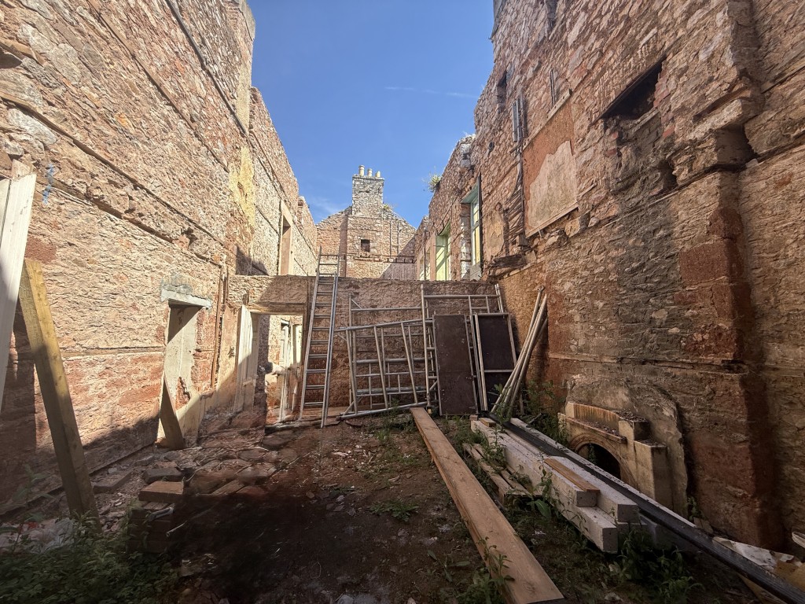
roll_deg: -1.1
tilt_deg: +7.3
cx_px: 402
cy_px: 302
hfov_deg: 102.1
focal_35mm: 14
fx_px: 326
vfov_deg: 85.7
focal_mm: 2.22
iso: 50
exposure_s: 1/942
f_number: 2.2
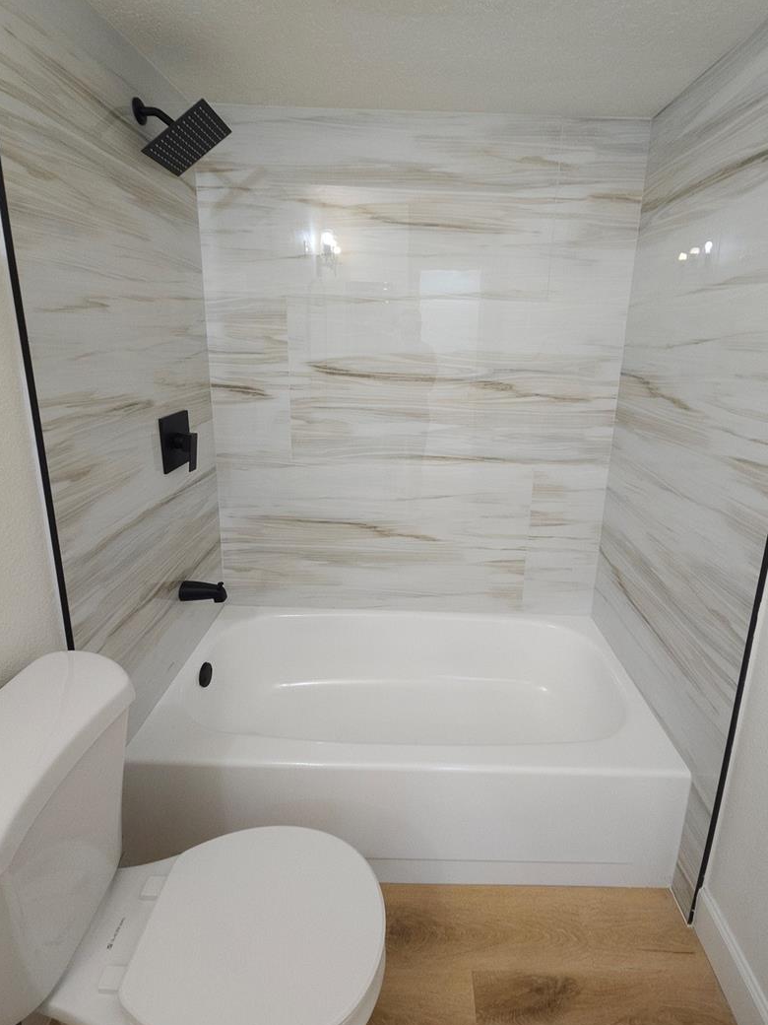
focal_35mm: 15
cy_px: 447
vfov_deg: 97.6
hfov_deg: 81.7
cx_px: 408
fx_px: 444
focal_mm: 2.2
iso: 80
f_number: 2.2
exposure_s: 1/30
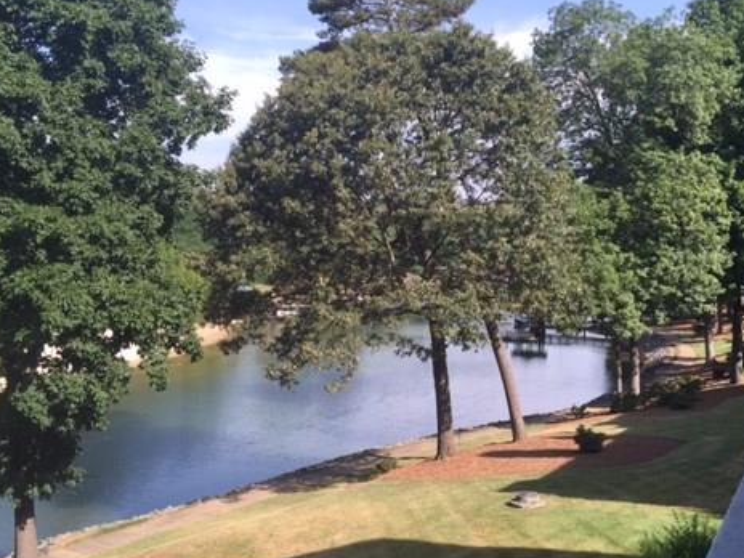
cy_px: 265
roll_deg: -1.7
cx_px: 396
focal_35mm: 40
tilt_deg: -0.2
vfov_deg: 36.0
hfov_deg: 46.8
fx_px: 860
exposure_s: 1/942
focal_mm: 4.15
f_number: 2.2
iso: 40
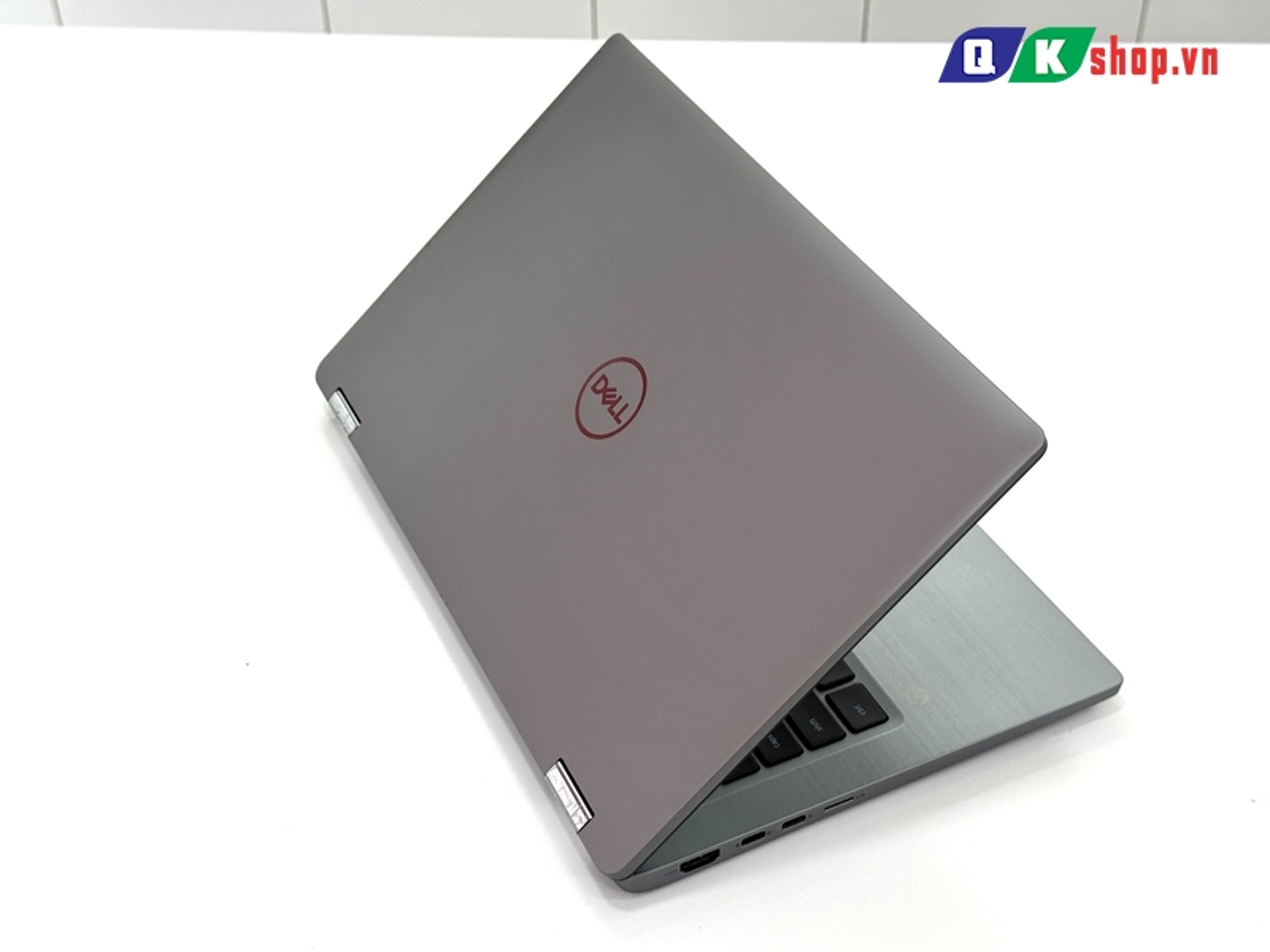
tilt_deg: -39.1
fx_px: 1761
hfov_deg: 39.7
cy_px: 476
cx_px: 635
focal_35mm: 48
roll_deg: +2.2
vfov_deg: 30.3
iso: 50
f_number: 1.78
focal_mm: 6.76
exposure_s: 1/121
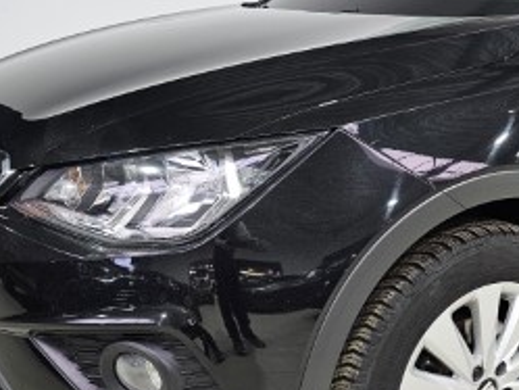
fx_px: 885
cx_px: 479
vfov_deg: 24.8
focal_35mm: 59
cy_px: 217
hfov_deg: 31.0
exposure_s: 1/100
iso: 125
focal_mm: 6.3
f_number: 1.7
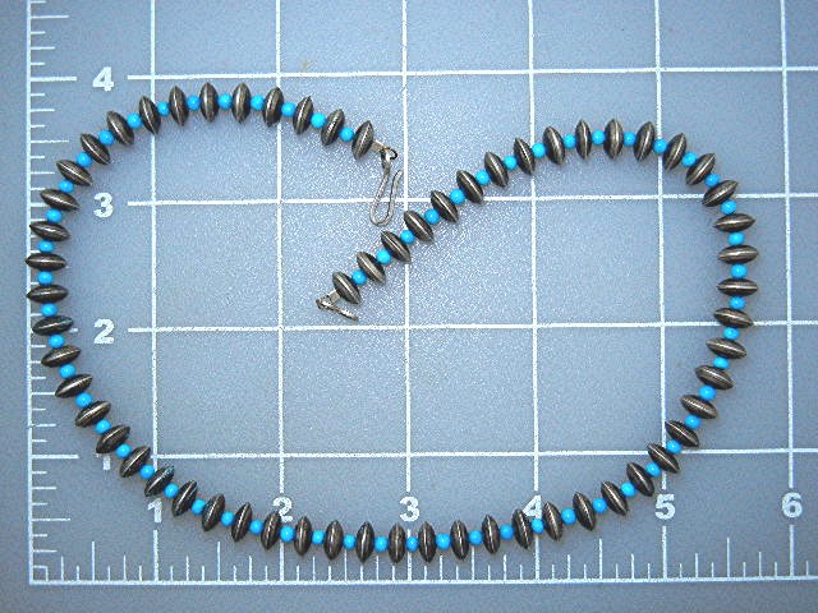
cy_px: 306
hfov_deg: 42.1
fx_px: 1063
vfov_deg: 32.2
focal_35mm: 45
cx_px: 409
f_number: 3.8
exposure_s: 1/30
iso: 201
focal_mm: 8.1
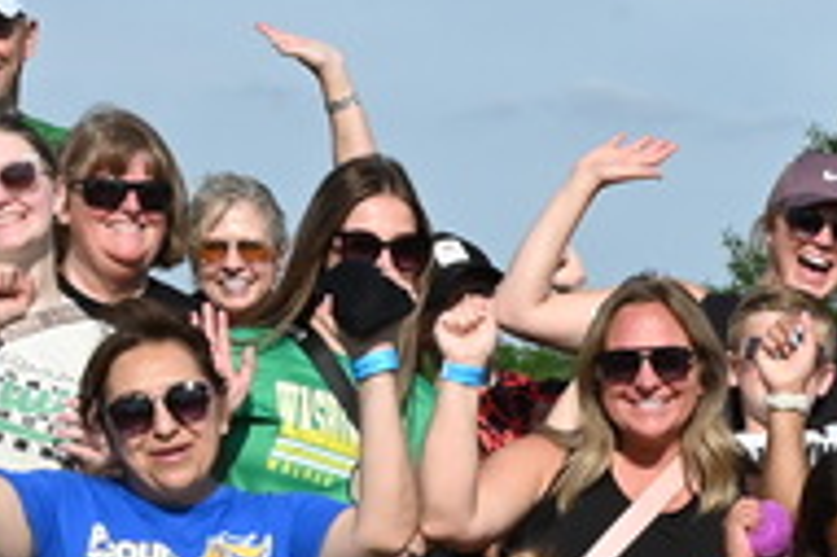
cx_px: 1100
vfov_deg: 7.7
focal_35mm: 177
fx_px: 4112
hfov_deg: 11.3
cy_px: 568
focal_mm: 33
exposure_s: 1/800
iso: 800
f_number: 14
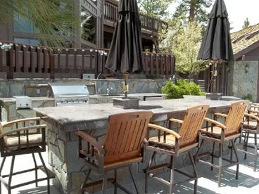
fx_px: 247
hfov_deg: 55.4
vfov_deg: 42.9
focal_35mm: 33
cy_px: 97
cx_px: 130
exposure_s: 1/320
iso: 64
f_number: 3.3
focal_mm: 5.9
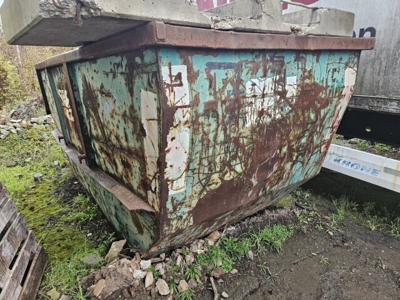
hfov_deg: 73.9
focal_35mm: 23
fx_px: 266
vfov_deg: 58.9
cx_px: 200
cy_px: 150
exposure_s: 1/142
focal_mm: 5.4
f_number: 1.8
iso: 200
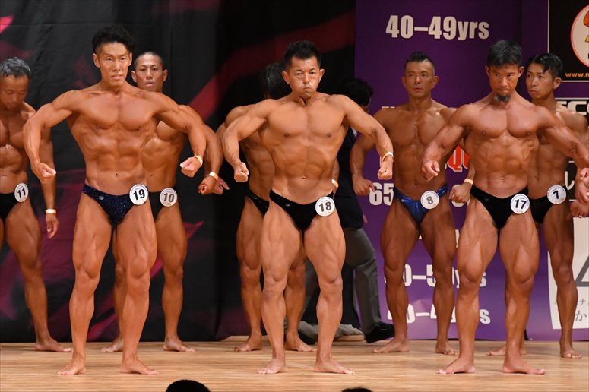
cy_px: 196
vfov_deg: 4.6
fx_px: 4906
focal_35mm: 300
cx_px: 294
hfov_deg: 6.9
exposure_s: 1/400
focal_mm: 200
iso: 5600
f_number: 5.6
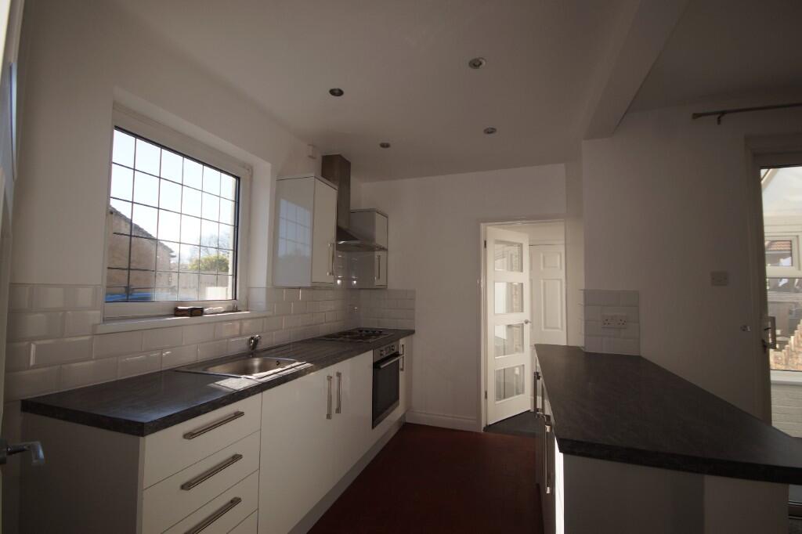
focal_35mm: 15
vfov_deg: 77.3
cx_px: 401
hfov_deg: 100.4
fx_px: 334
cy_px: 267
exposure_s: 1/200
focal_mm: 10
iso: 100
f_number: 4
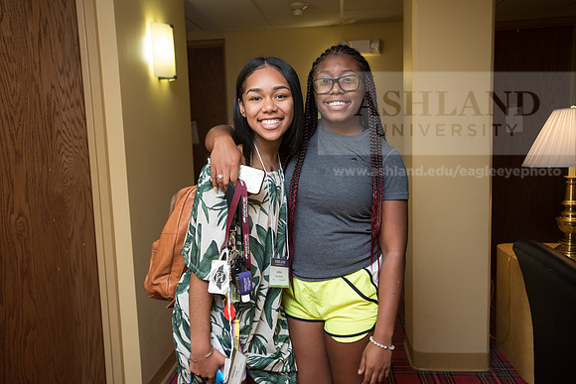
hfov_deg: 58.7
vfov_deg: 41.1
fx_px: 512
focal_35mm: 32
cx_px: 288
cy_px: 192
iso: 800
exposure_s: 1/200
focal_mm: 32
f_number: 4.5
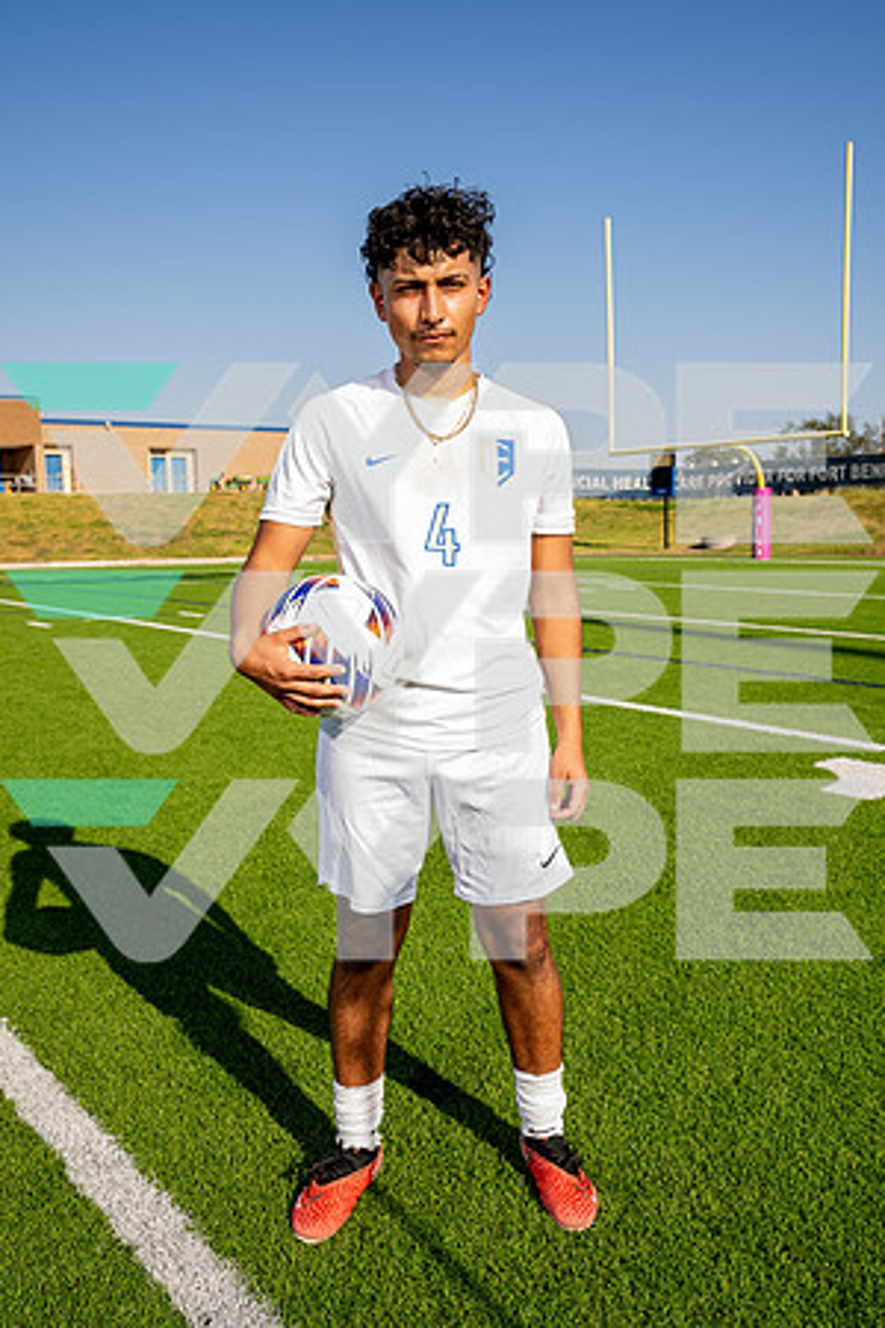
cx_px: 442
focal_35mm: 32
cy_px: 664
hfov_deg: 41.1
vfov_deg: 58.7
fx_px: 1180
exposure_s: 1/125
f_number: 7.1
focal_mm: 32
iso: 50
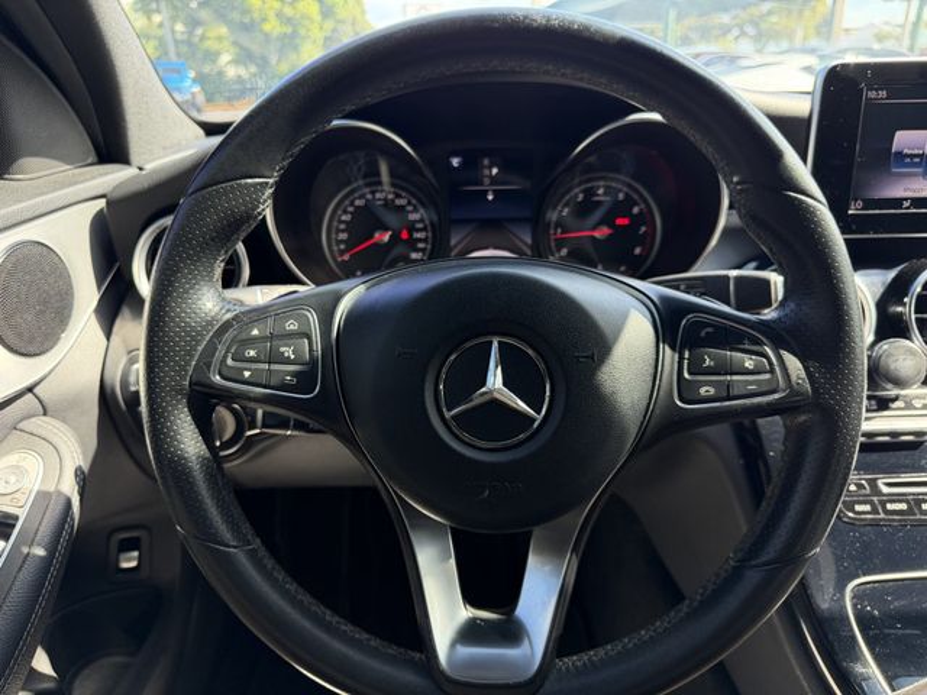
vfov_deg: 56.8
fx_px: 643
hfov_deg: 71.6
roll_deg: +2.4
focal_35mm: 24
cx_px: 464
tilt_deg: -21.9
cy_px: 348
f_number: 1.78
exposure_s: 1/227
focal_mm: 6.76
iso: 200
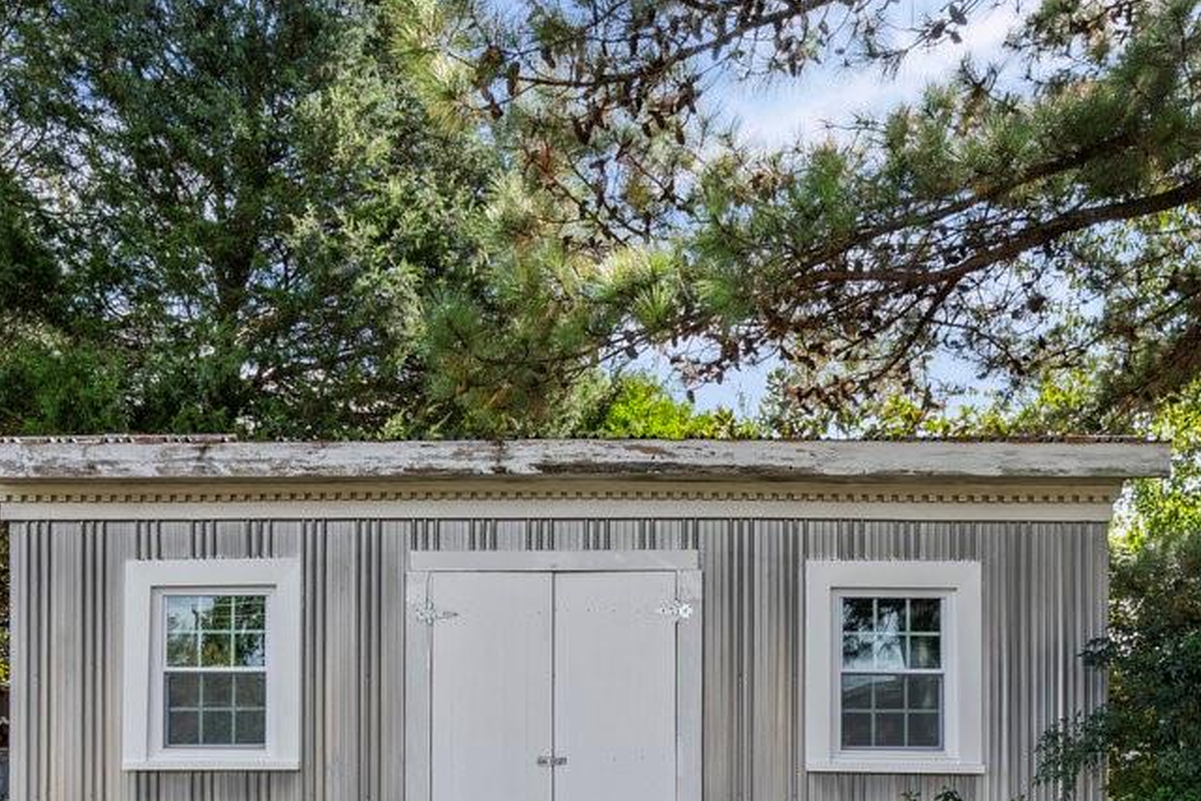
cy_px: 796
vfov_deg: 37.0
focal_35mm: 32
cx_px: 555
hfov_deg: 58.6
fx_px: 1068
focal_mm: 16
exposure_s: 1/25
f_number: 11
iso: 100
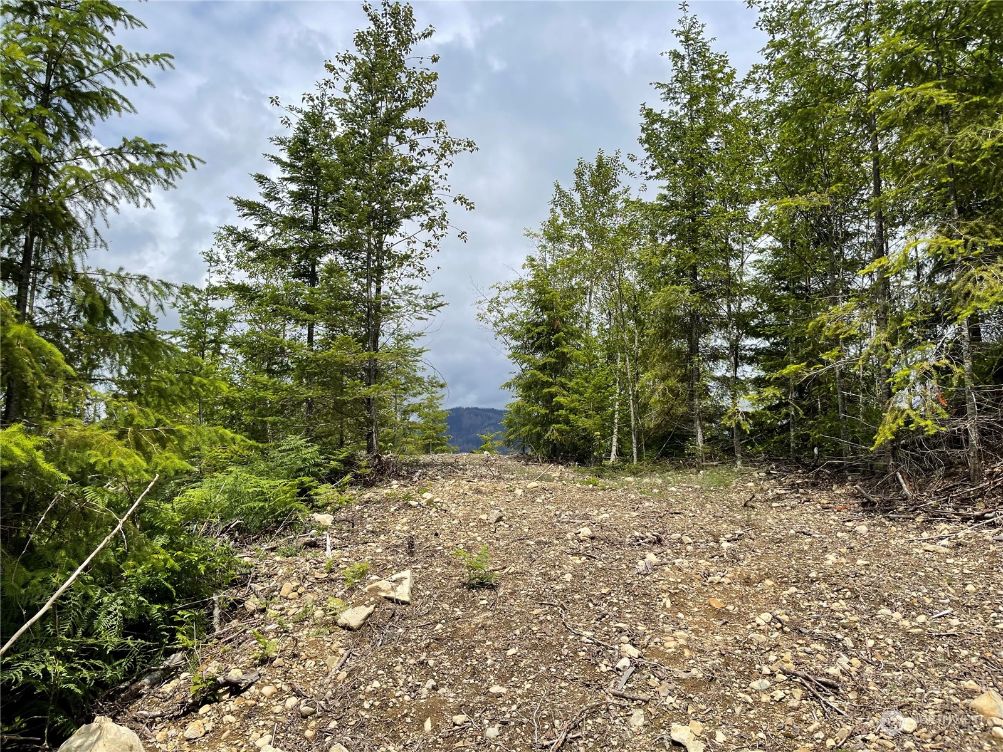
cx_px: 502
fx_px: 753
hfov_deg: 67.3
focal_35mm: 26
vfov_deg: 53.1
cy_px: 376
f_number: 1.6
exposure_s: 1/4902
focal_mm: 5.1
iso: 32
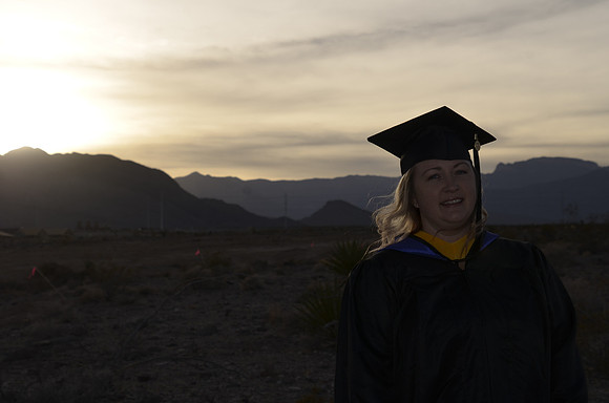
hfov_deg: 23.4
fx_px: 1469
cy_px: 202
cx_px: 304
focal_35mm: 87
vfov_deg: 15.6
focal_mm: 58
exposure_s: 1/250
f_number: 8
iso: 100
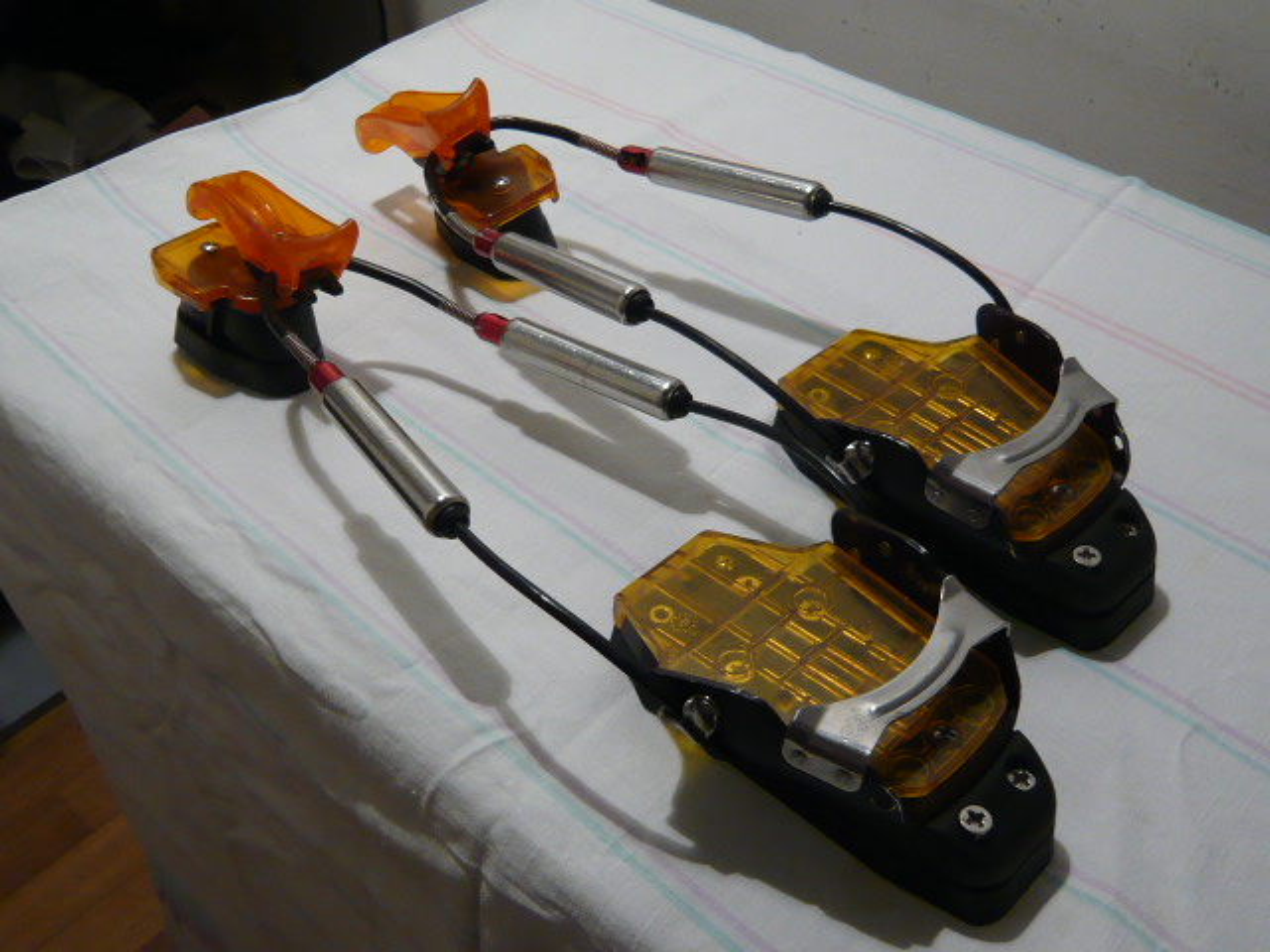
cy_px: 476
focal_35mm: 35
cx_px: 635
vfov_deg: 40.7
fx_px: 1284
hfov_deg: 52.6
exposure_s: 1/20
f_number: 2.8
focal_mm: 4.6
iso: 200
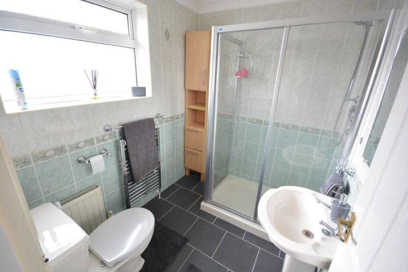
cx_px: 204
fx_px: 170
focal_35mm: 15
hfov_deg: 100.4
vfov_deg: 77.3
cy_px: 136
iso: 400
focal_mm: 10
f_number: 8
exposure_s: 1/15
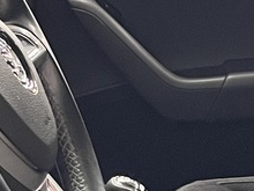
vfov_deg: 8.7
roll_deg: -0.2
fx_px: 1247
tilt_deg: -13.9
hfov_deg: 11.6
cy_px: 140
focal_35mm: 170
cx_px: 199
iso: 500
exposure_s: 1/50
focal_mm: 5.1
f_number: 1.6
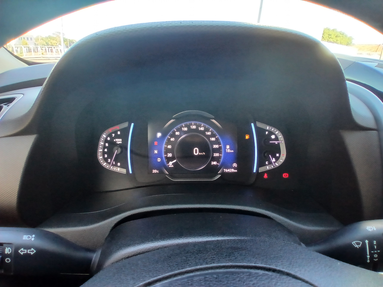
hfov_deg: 91.0
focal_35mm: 17
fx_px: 188
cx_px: 192
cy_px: 144
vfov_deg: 74.7
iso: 125
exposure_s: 1/30
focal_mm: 1.4
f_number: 2.2
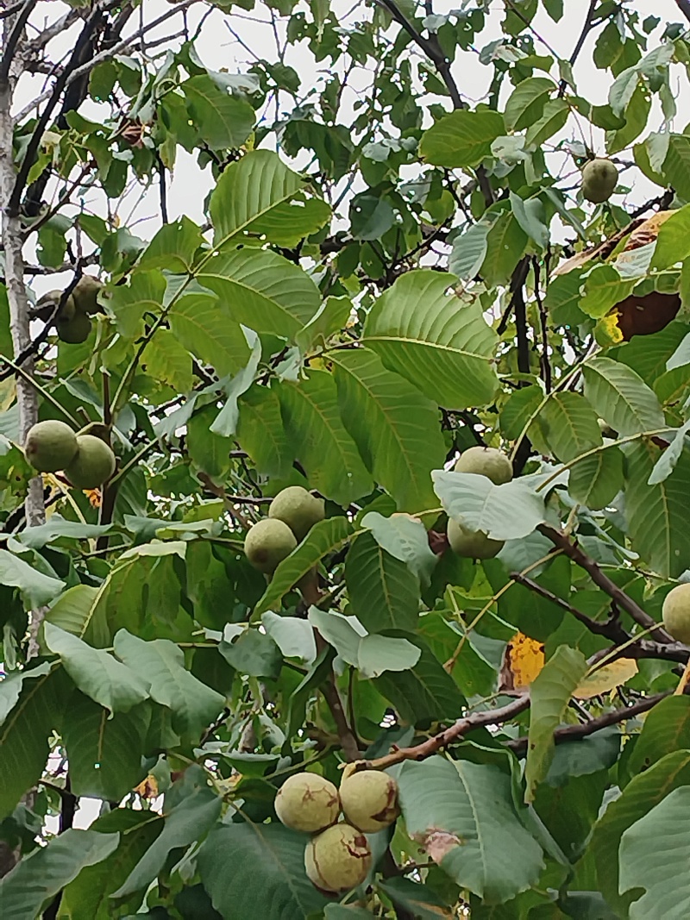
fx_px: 2658
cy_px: 460
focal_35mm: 100
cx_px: 345
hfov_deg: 14.8
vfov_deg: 19.6
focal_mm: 4.25
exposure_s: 1/166
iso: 100
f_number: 1.8
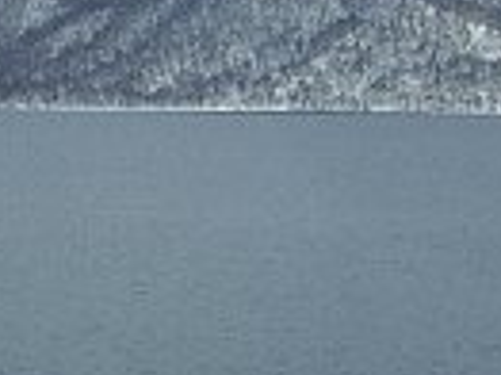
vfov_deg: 7.6
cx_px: 65
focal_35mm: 195
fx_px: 2820
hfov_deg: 10.1
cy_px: 65
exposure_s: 1/200
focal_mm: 8.2
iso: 50
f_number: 5
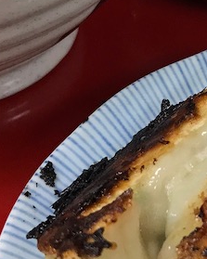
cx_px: 231
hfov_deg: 15.3
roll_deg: +1.8
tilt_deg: -43.2
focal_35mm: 98
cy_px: 53
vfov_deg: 19.4
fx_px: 751
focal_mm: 3.99
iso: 32
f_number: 1.8
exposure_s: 1/30
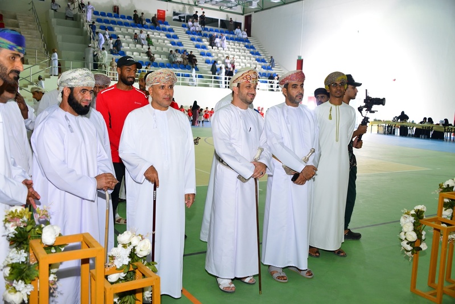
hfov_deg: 54.4
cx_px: 228
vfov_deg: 37.9
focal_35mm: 35
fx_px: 442
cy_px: 152
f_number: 4.5
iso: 800
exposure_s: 1/250
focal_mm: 35
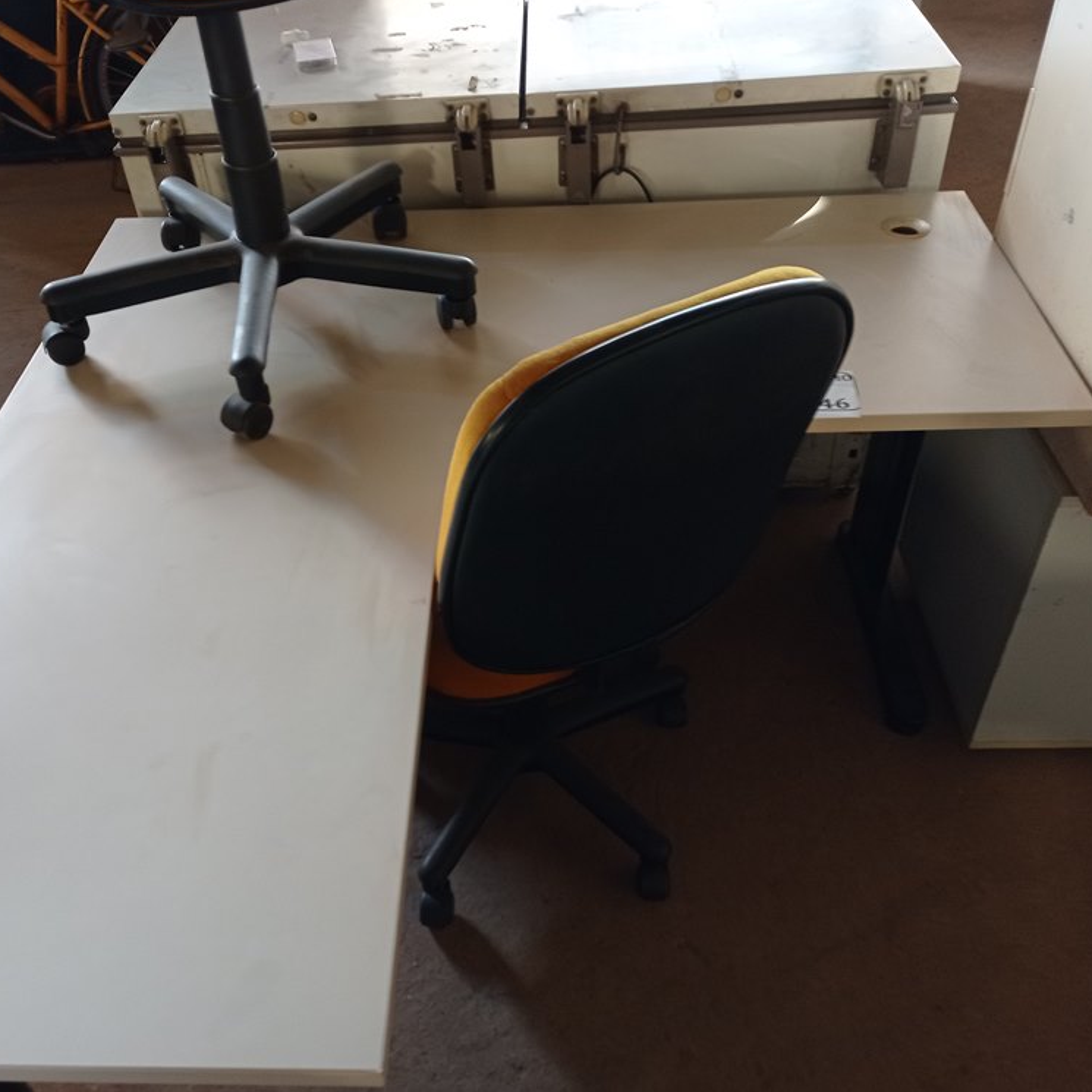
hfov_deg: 48.3
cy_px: 532
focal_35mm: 34
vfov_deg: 48.4
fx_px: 1213
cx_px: 478
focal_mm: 4.7
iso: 226
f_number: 1.79
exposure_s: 1/30
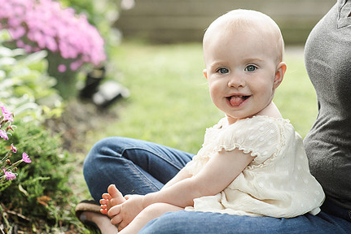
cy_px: 107
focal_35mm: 121
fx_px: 1181
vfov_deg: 11.3
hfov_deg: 16.9
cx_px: 142
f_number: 3.5
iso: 800
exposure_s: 1/1000
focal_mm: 85
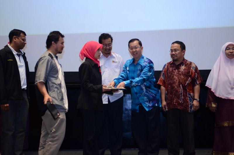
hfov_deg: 35.1
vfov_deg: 23.7
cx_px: 117
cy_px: 78
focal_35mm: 57
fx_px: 370
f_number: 2.8
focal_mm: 38
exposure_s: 1/80
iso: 1600
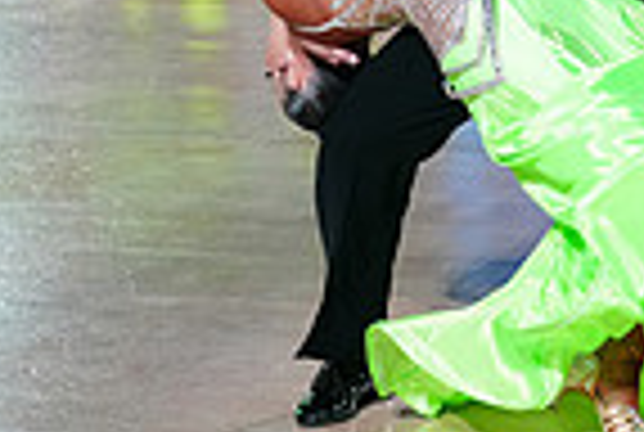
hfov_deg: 10.8
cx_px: 549
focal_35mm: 190
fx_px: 3406
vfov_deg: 7.2
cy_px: -169
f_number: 4
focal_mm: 47
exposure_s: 1/400
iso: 3200
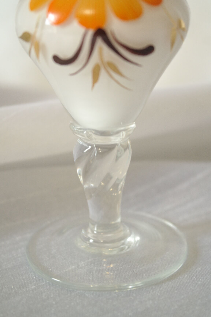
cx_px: 106
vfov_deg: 29.2
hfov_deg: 19.7
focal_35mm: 69
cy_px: 158
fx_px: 607
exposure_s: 1/30
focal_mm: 45
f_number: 5.6
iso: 800
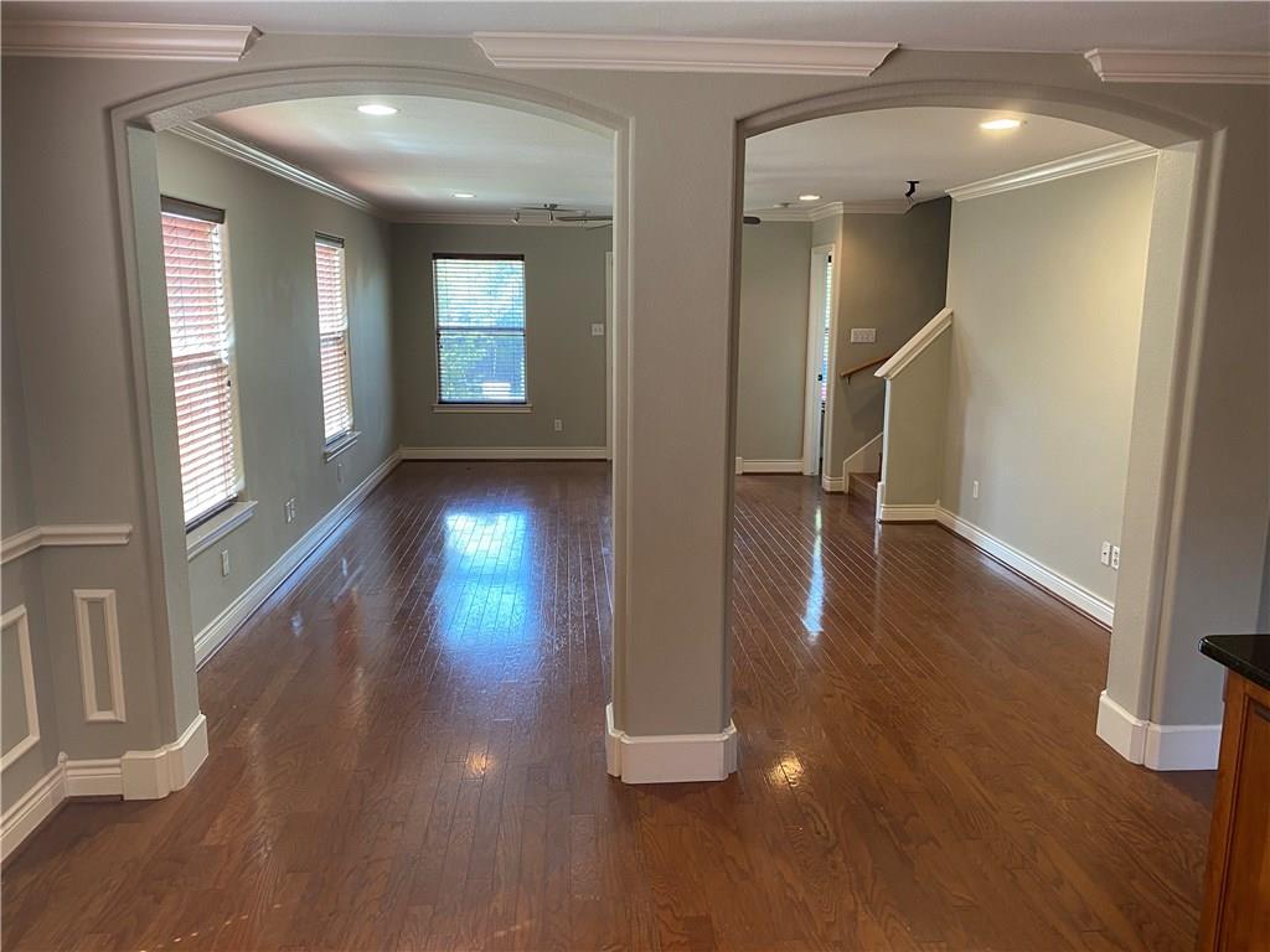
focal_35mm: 26
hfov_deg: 67.3
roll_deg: -0.7
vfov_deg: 53.1
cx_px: 635
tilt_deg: -10.2
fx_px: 954
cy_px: 476
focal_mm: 4.25
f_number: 1.8
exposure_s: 1/60
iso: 100
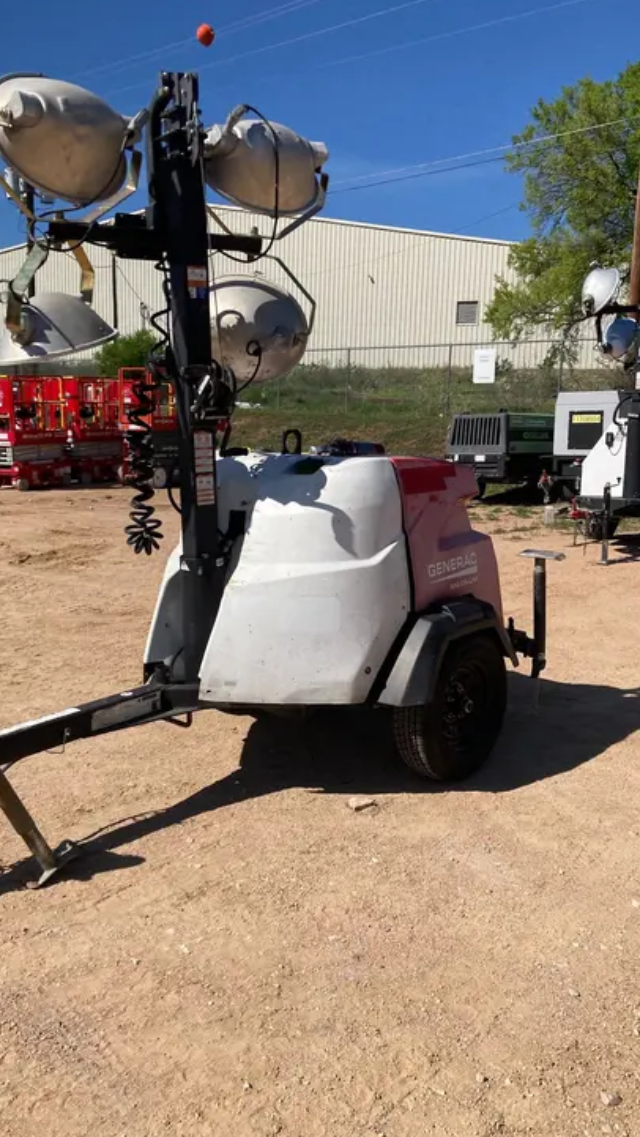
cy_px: 568
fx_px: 934
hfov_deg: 37.7
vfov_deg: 62.6
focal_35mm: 31
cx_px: 259
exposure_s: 1/3247
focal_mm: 3.99
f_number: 1.8
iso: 25
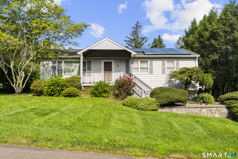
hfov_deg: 58.7
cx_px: 119
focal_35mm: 32
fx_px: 212
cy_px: 80
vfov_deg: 41.1
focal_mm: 32
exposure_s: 1/50
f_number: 9
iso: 200
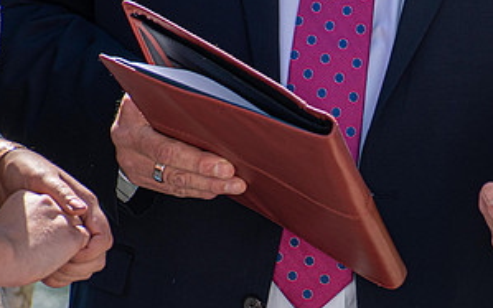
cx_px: 340
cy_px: 234
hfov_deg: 3.0
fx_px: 9568
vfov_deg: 1.8
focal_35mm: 712
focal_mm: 240
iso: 100
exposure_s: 1/200
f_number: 6.3
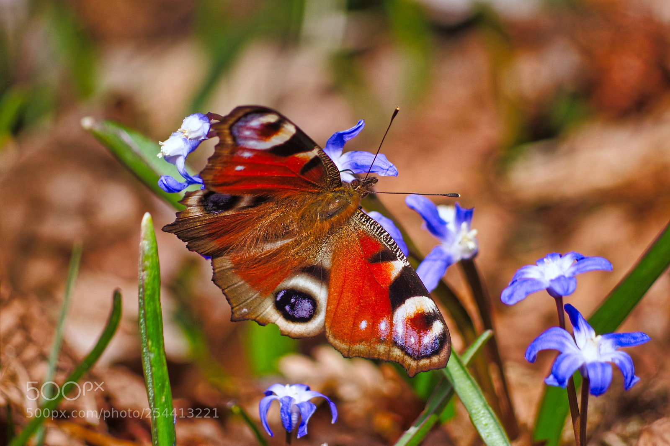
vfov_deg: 3.0
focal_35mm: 459
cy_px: 223
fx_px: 8540
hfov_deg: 4.5
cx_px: 335
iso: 400
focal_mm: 300
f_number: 5.8
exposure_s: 1/800
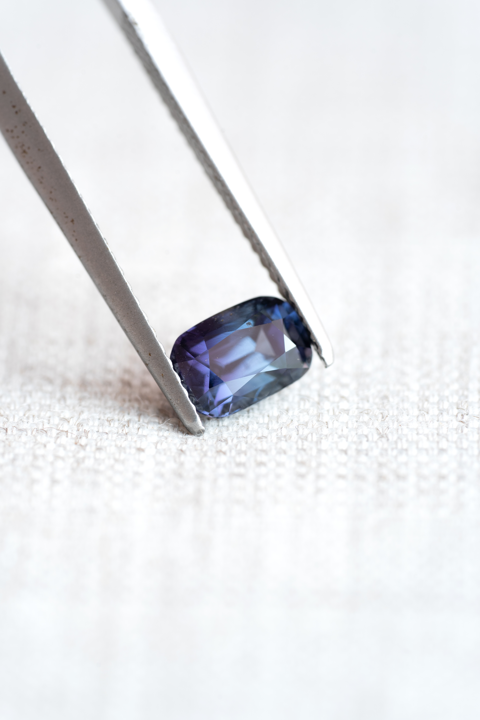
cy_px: 360
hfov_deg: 15.2
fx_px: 1800
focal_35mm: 90
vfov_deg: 22.6
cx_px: 240
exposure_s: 1/5
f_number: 6.3
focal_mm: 90
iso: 100
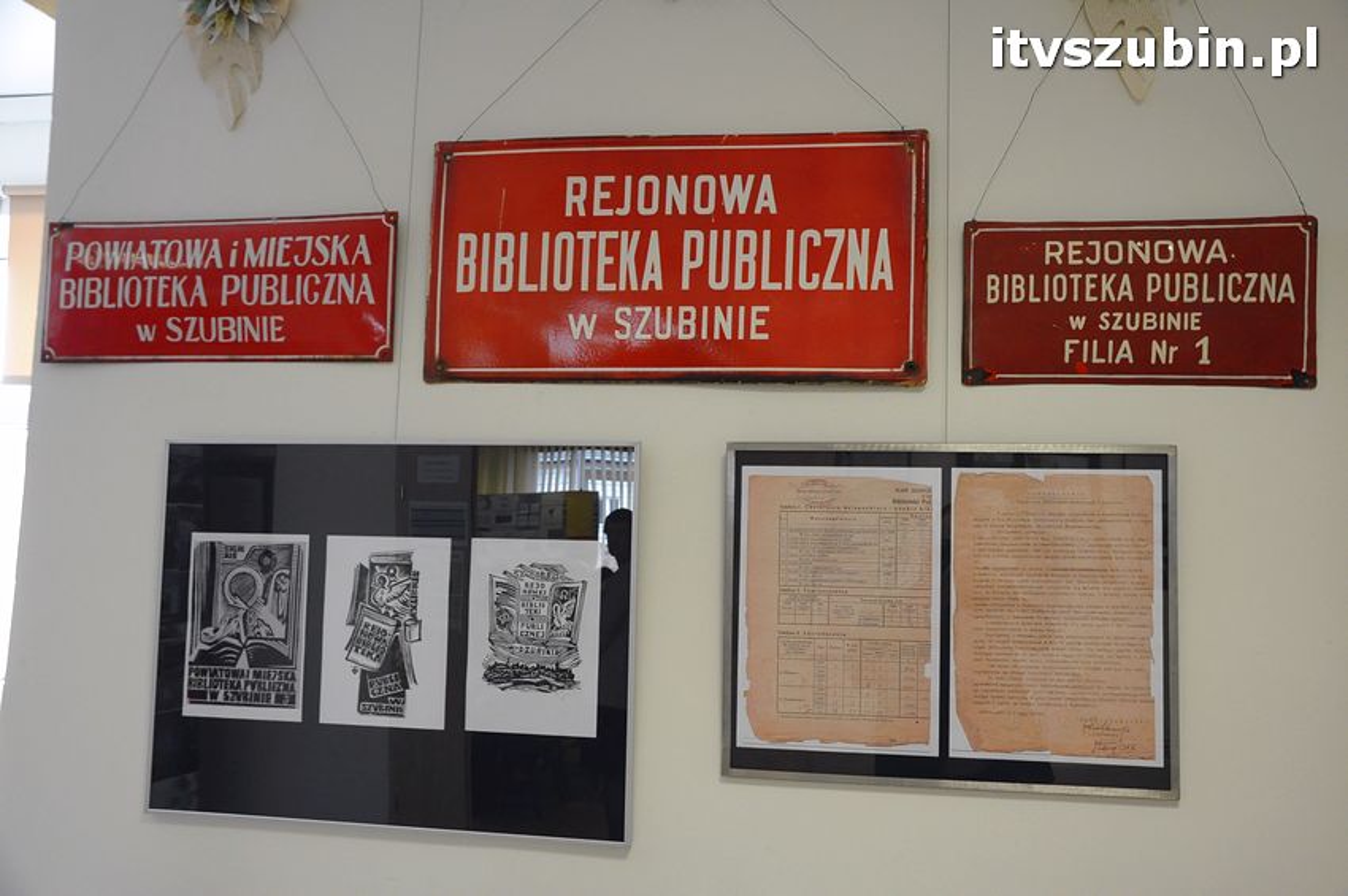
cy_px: 448
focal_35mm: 36
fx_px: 1347
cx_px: 674
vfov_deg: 36.8
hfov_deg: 53.2
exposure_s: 1/125
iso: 1600
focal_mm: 24
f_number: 5
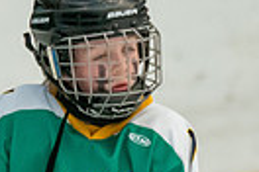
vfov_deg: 1.1
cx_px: 46
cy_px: 364
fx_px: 9129
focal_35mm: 1269
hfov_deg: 1.6
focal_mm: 197
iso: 2500
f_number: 3.2
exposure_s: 1/3200
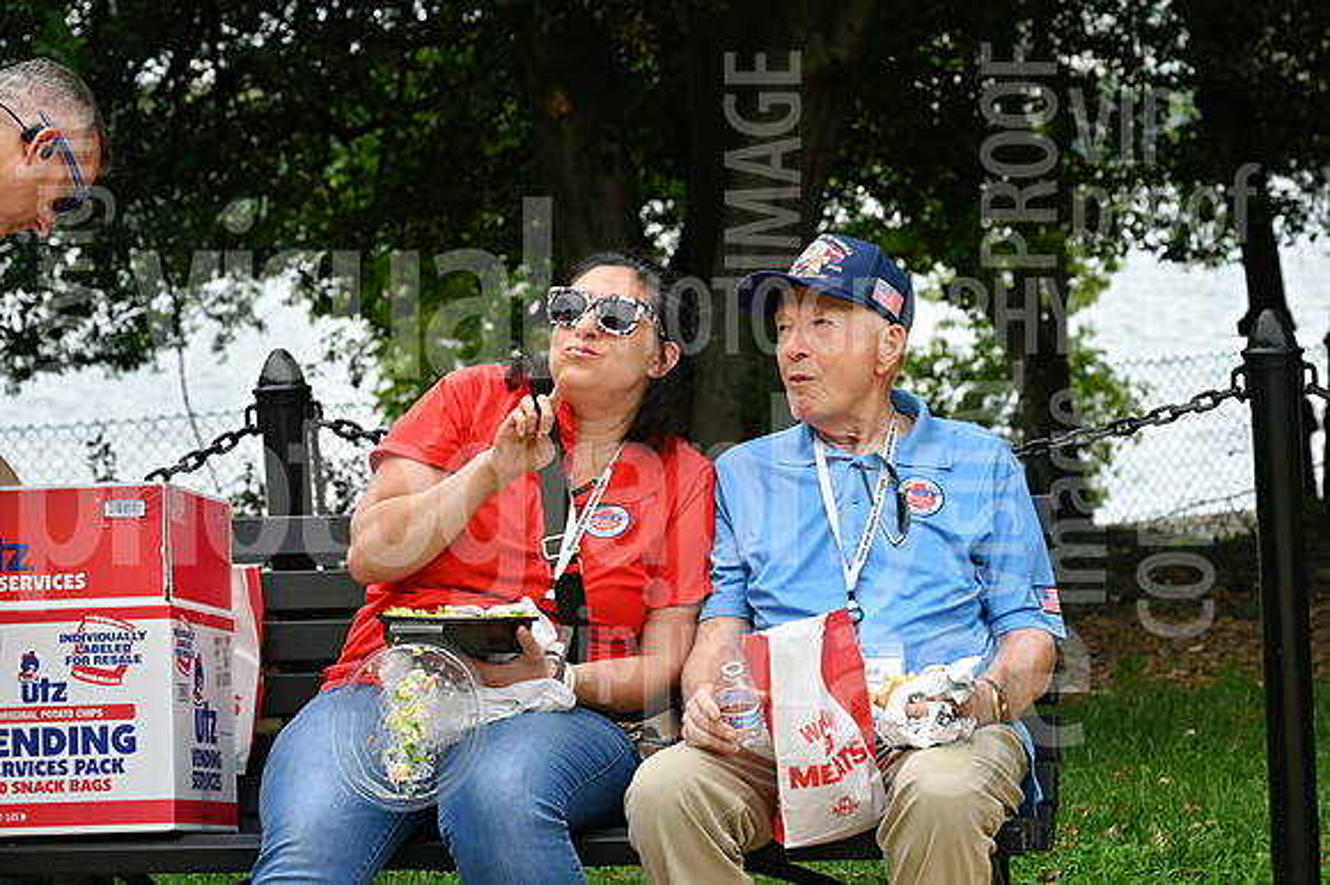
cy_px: 442
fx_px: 3877
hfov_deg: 19.5
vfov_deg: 13.0
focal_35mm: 105
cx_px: 665
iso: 250
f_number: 5.6
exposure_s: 1/320
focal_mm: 70
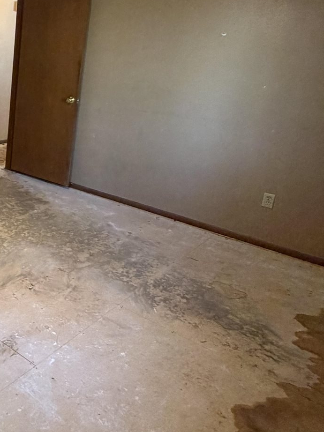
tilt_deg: -15.9
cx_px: -63
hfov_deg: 33.3
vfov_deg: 52.0
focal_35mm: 35
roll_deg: -1.5
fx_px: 437
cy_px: 159
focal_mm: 2.22
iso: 400
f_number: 2.2
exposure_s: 1/60
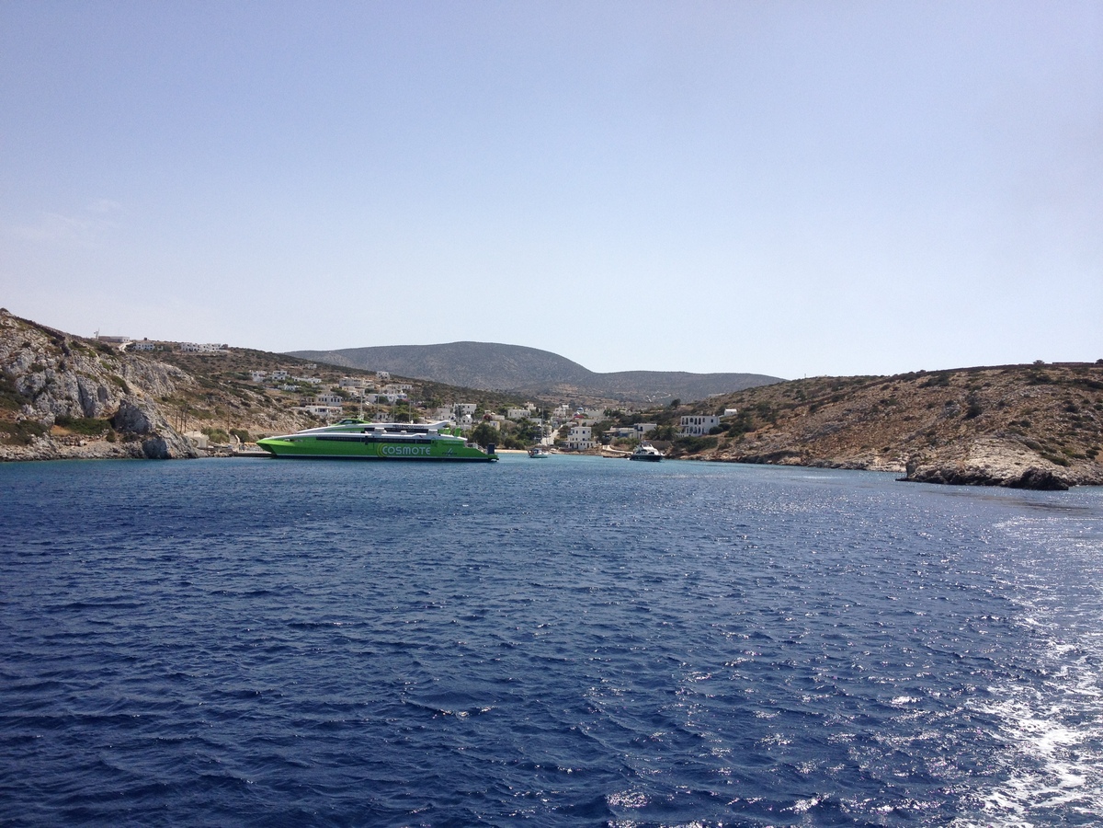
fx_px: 1115
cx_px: 552
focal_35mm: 35
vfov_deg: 40.7
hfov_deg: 52.6
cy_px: 414
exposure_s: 1/2304
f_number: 2.4
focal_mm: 4.28
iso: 50
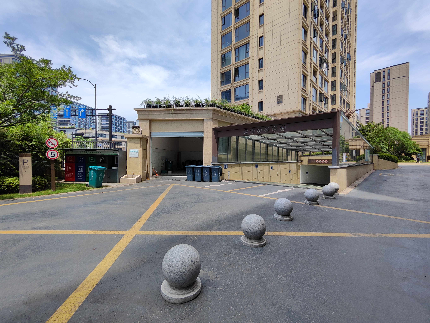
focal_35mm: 16
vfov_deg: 78.1
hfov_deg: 94.5
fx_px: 199
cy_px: 162
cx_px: 215
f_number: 2.4
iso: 50
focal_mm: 2.13
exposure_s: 1/847
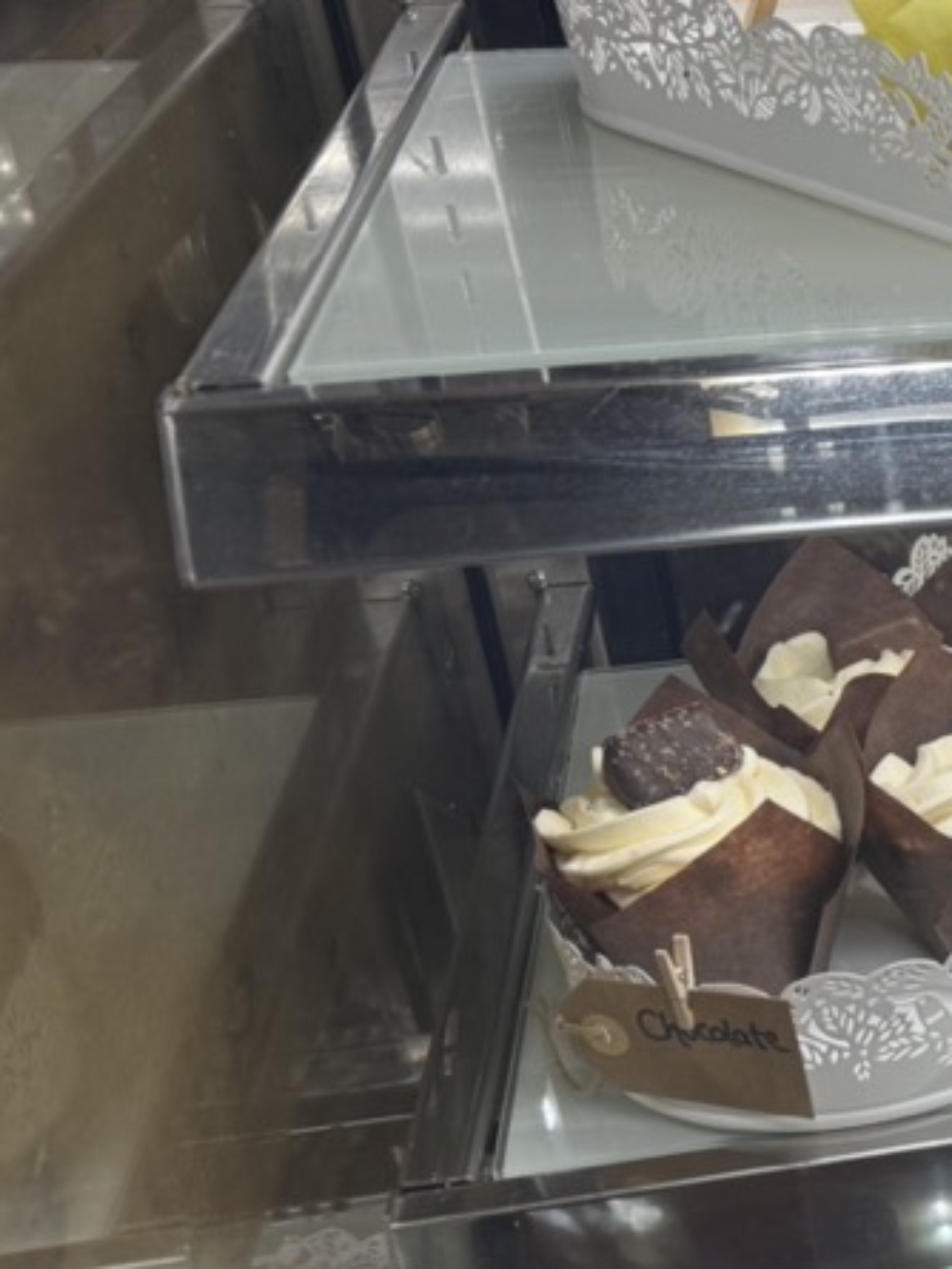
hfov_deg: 16.8
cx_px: 1813
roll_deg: -1.7
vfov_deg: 27.9
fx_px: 2529
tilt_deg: -30.9
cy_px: 870
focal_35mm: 69
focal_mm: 6.76
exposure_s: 1/121
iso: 50
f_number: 1.78
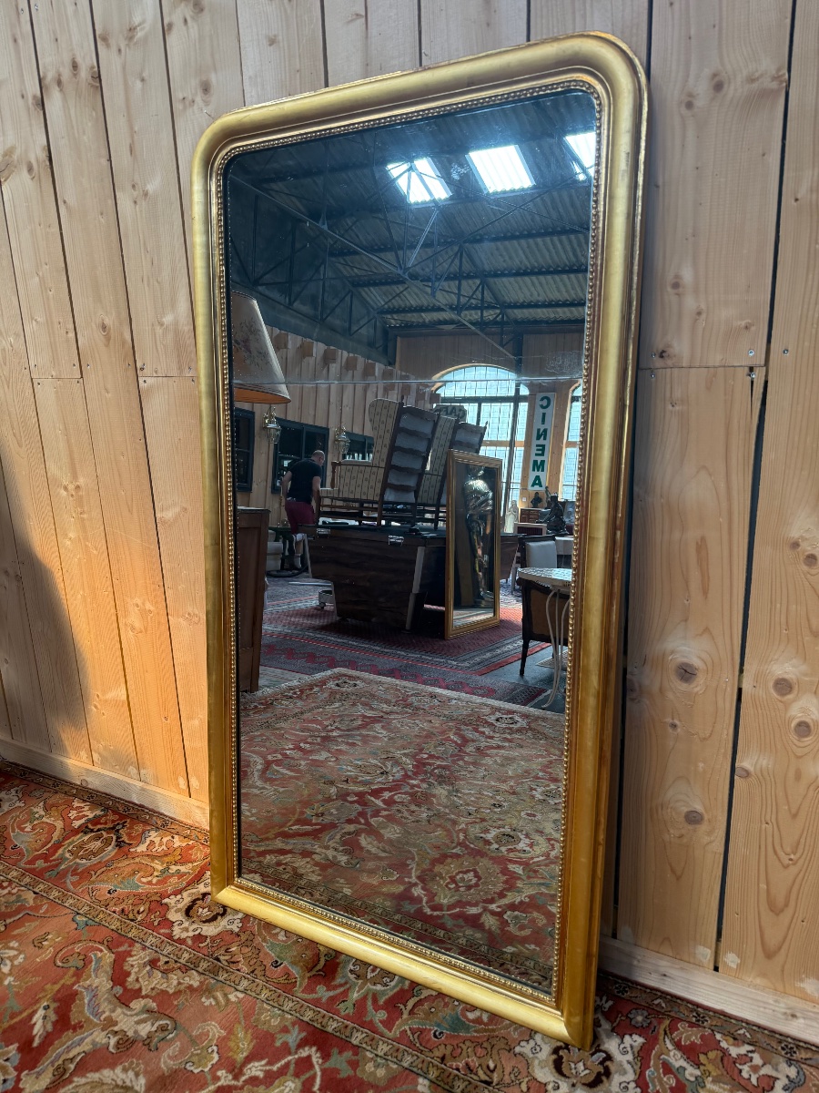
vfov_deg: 71.6
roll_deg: +3.0
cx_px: 410
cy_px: 546
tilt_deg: -14.2
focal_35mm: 24
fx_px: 757
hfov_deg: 56.8
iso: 125
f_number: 1.78
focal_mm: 6.76
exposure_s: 1/236
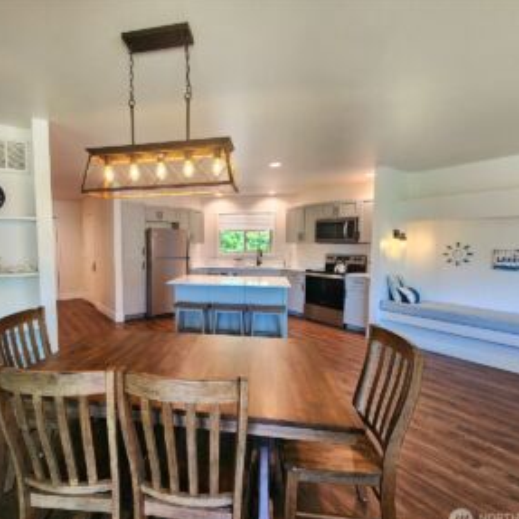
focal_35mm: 16
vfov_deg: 87.4
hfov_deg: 86.2
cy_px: 268
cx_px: 204
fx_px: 271
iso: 200
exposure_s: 1/60.2
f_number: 2.2
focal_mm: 2.2
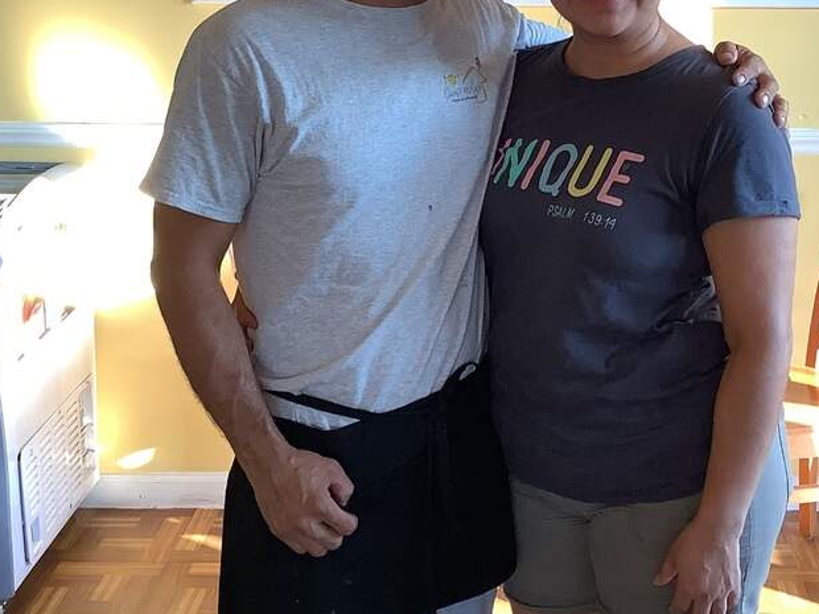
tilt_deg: -11.2
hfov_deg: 32.0
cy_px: 162
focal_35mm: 60
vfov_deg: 24.2
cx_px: 520
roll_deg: -0.6
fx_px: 1420
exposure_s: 1/60
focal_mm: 3.3
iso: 64
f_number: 2.4
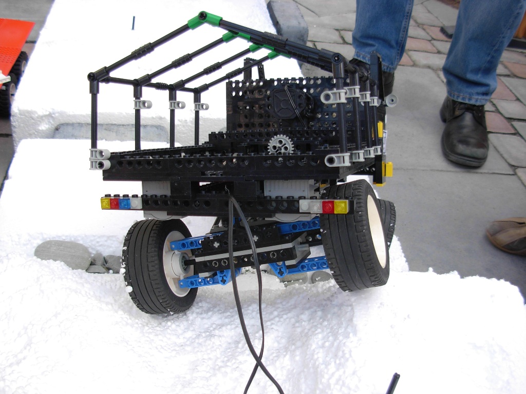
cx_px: 263
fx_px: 577
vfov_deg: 37.7
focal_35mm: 38
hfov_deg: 49.0
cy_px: 197
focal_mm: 6.3
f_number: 2.9
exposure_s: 1/249
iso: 79
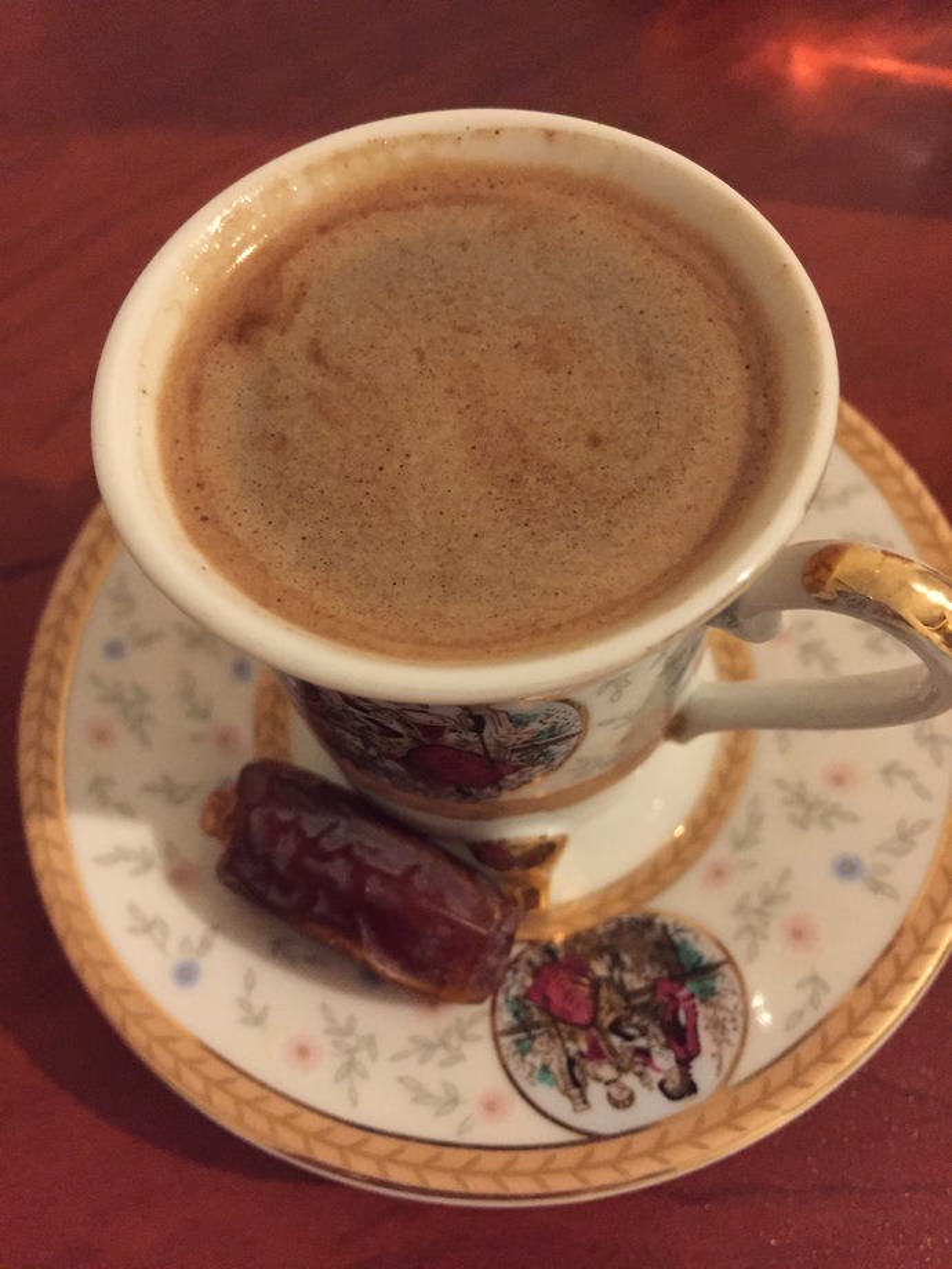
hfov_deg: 48.2
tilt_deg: -63.4
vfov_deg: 61.7
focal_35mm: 29
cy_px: 634
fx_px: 1063
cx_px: 476
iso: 400
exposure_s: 1/17
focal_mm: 4.15
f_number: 2.2
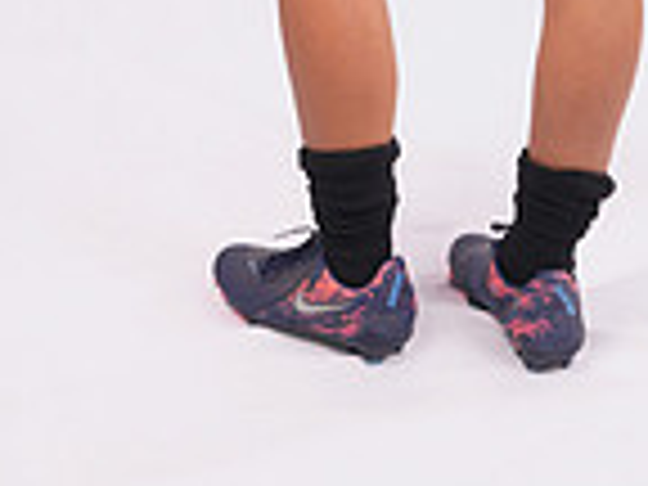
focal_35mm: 108
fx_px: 2022
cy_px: -508
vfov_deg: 12.1
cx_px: 446
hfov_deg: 18.1
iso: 160
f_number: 7.1
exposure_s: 1/200
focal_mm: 36
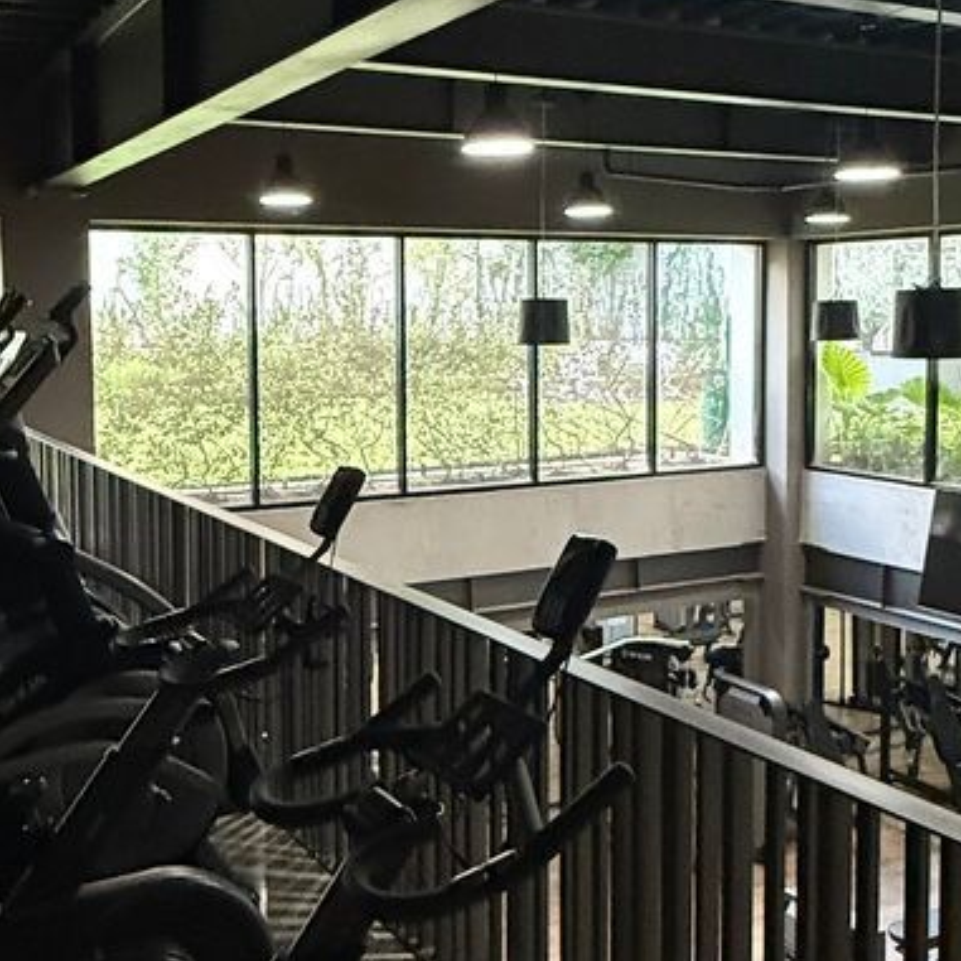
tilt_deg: -3.3
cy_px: 401
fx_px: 1225
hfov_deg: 42.5
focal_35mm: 39
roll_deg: +0.4
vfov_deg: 42.7
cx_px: 366
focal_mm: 2.22
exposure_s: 1/60
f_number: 2.2
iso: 1000
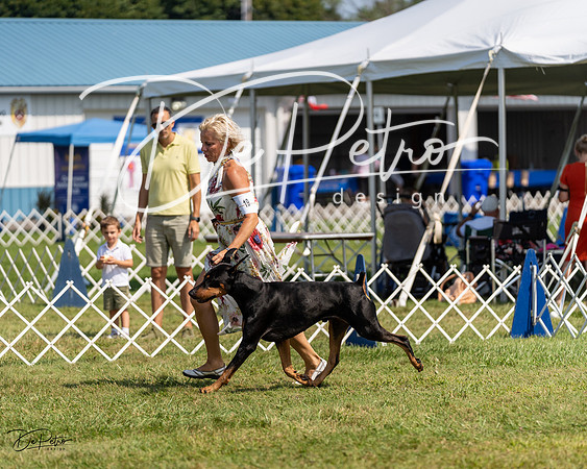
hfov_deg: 13.1
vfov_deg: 10.5
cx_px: 294
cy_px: 234
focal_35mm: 148
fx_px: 2562
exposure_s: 1/3200
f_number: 2.8
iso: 200
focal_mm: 131
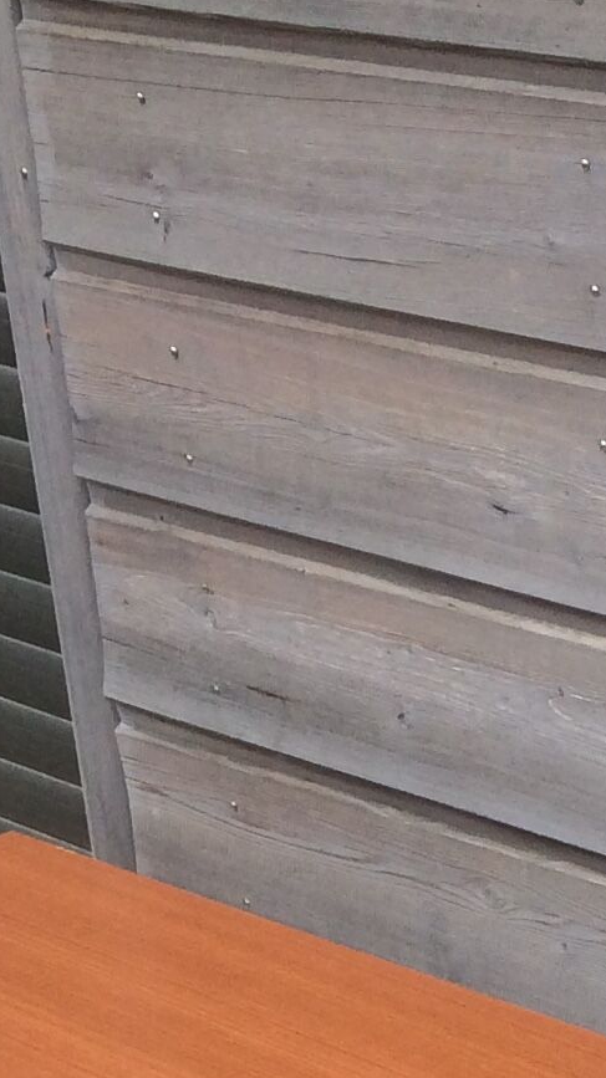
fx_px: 3403
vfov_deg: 16.1
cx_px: 694
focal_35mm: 119
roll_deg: +3.9
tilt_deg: -35.6
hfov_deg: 10.0
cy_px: 1746
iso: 32
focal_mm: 4.15
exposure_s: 1/1208
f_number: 2.2
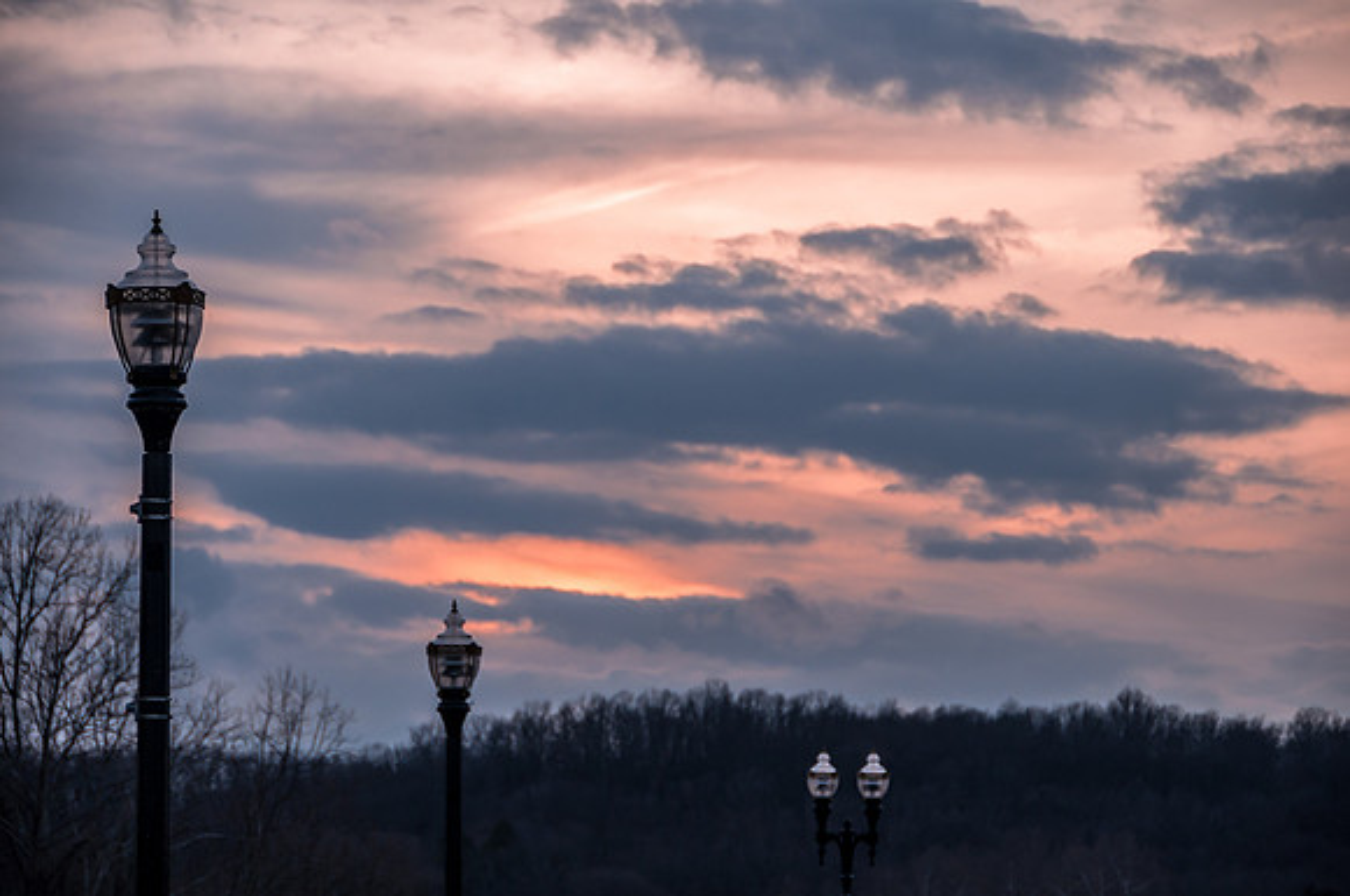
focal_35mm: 142
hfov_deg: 14.4
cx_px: 675
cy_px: 448
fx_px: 5336
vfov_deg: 9.6
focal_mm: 95
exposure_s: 1/640
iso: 320
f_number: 13
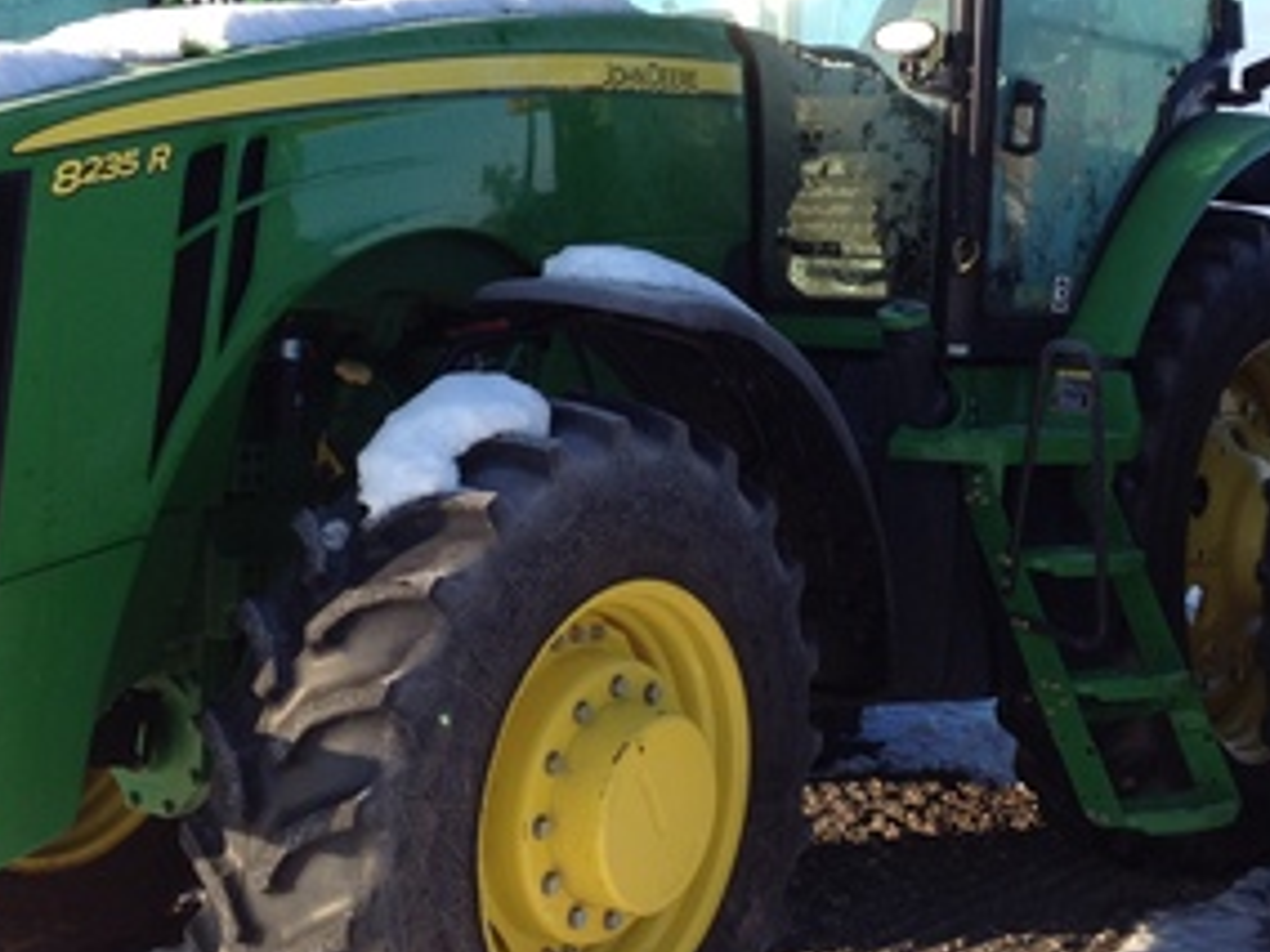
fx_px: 2458
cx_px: 648
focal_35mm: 67
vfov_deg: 21.9
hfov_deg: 29.0
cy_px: 331
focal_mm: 4.28
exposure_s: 1/690
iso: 50
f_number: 2.4
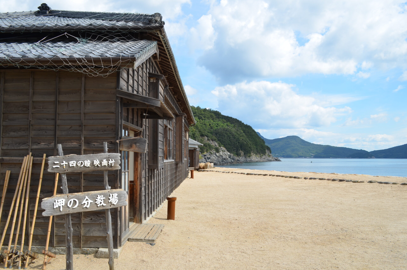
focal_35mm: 33
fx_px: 372
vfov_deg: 39.8
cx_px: 204
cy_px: 135
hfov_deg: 57.3
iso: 100
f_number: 8
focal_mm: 22
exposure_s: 1/250
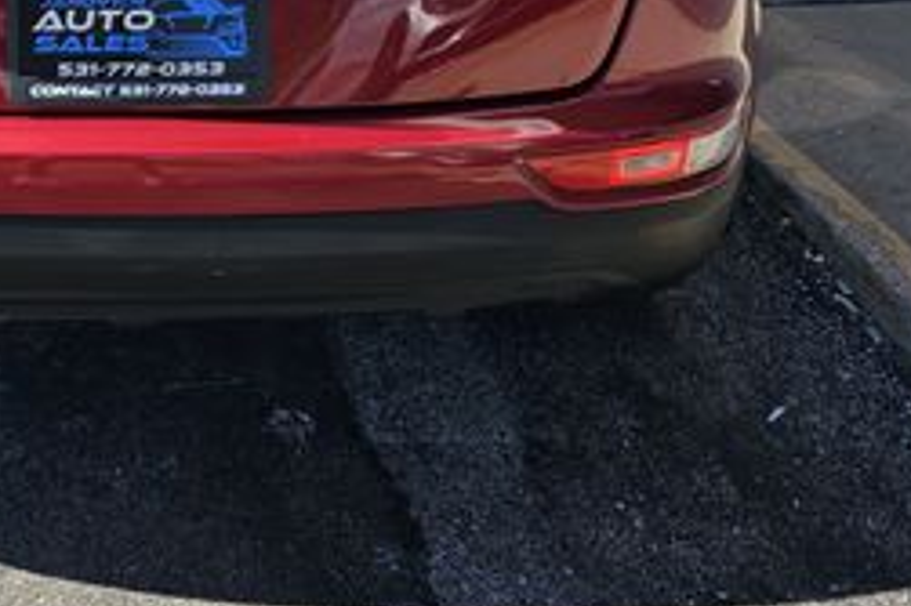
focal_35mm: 61
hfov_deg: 30.8
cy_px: -185
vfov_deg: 20.3
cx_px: 29
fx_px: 1543
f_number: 1.7
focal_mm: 6.3
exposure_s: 1/681
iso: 10
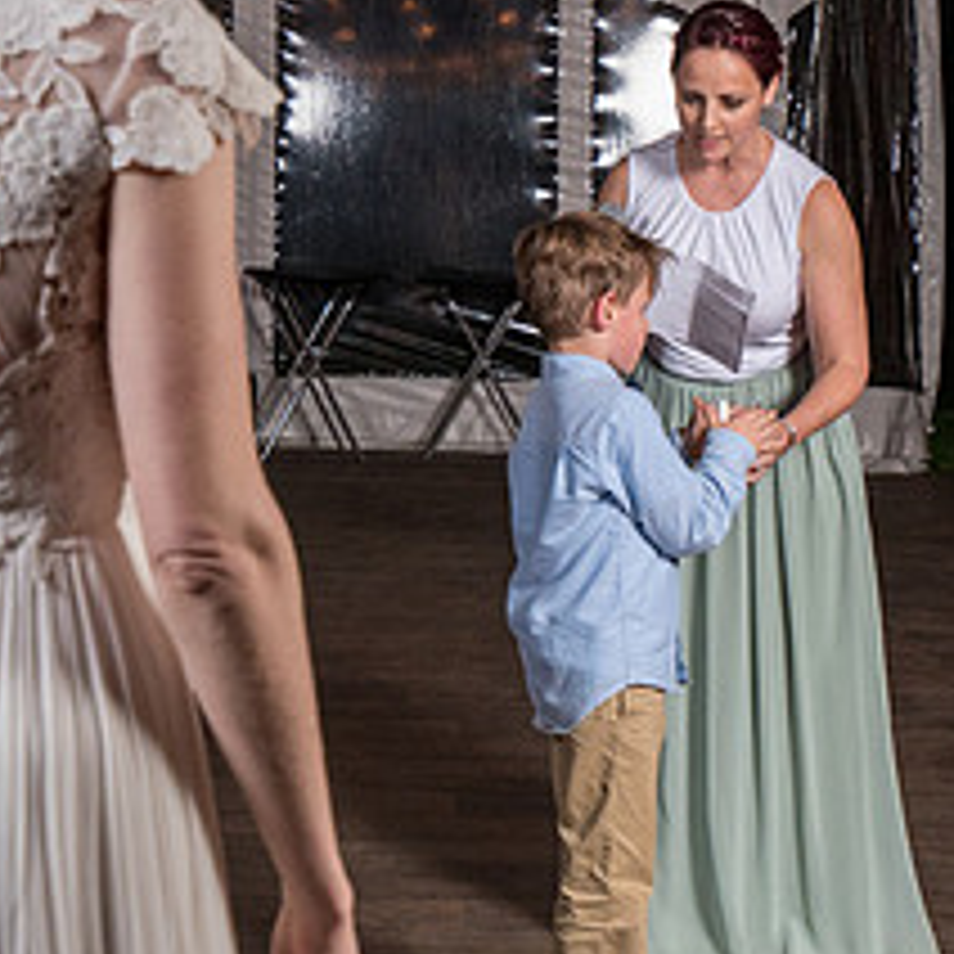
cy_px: 182
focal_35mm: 90
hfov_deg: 19.1
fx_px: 2806
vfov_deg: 19.1
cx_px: 200
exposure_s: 1/200
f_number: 5
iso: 2000
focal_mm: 35
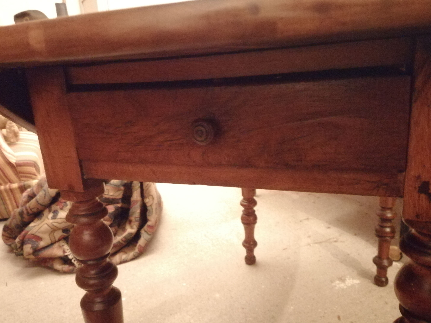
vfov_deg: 51.3
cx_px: 209
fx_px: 336
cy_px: 158
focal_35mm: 27
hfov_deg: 65.3
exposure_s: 1/12.5
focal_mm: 3.62
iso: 2000
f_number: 1.8
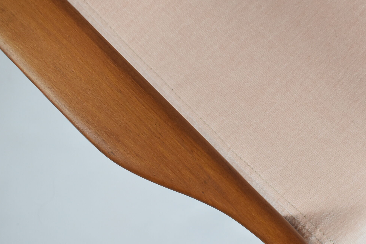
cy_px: 135
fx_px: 628
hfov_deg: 32.1
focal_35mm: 62
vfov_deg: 22.0
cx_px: 262
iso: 800
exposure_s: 1/125
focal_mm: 27
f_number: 5
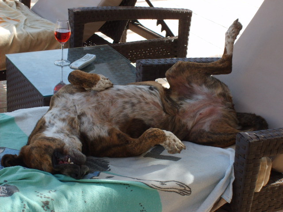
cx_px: 142
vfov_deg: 18.2
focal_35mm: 81
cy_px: 106
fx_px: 662
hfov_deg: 24.1
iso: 50
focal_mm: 13.7
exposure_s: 1/180
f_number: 4.2
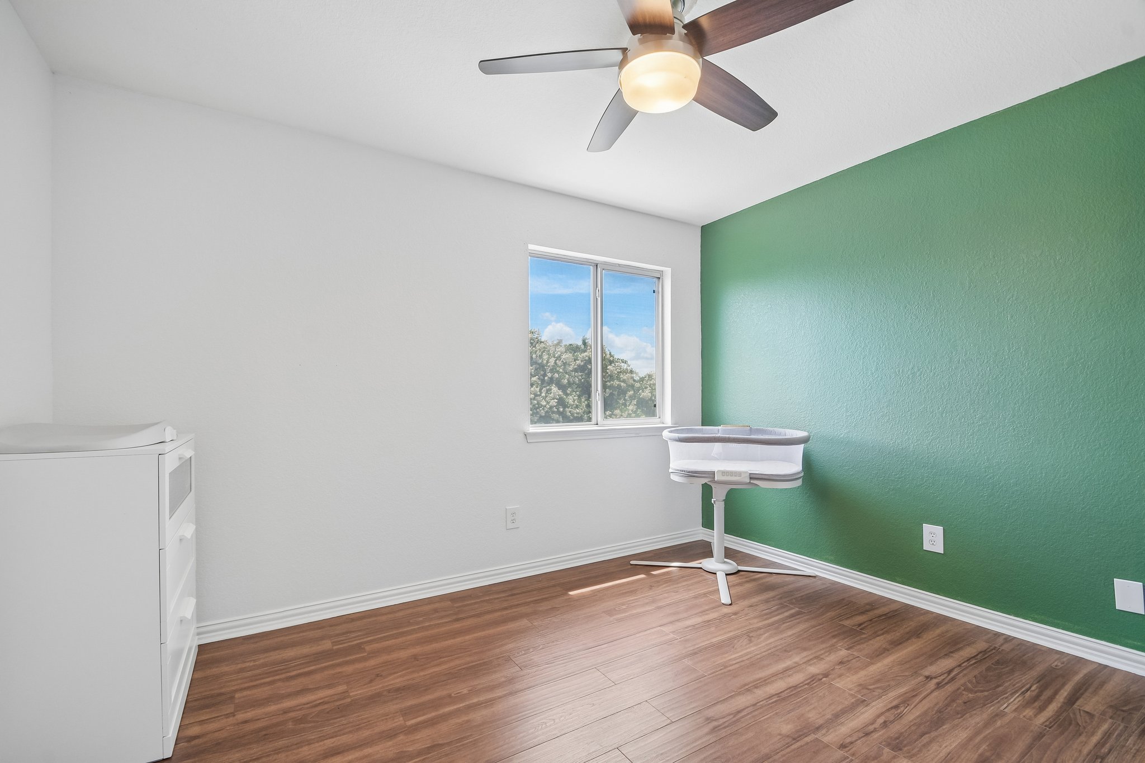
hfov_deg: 100.4
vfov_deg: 77.3
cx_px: 572
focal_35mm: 15
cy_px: 382
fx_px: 477
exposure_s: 1/13
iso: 400
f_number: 8
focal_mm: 10
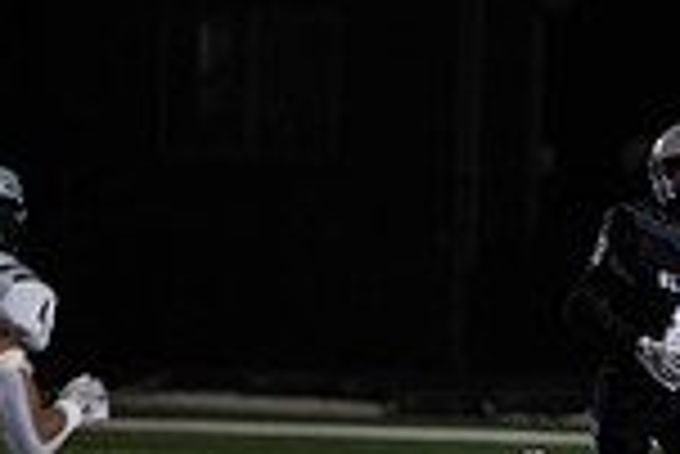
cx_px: 1225
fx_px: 14539
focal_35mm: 769
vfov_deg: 1.8
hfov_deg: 2.7
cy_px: 353
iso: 4000
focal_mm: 200
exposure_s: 1/1250
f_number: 2.8
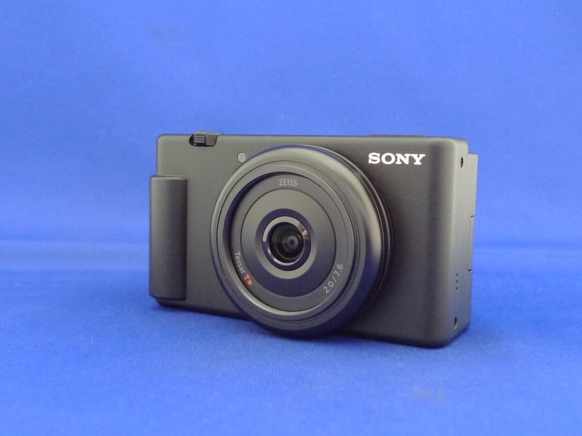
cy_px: 218
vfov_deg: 35.1
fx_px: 689
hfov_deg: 45.8
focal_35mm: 41
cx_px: 291
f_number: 2
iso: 400
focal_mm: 5.1
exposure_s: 1/30
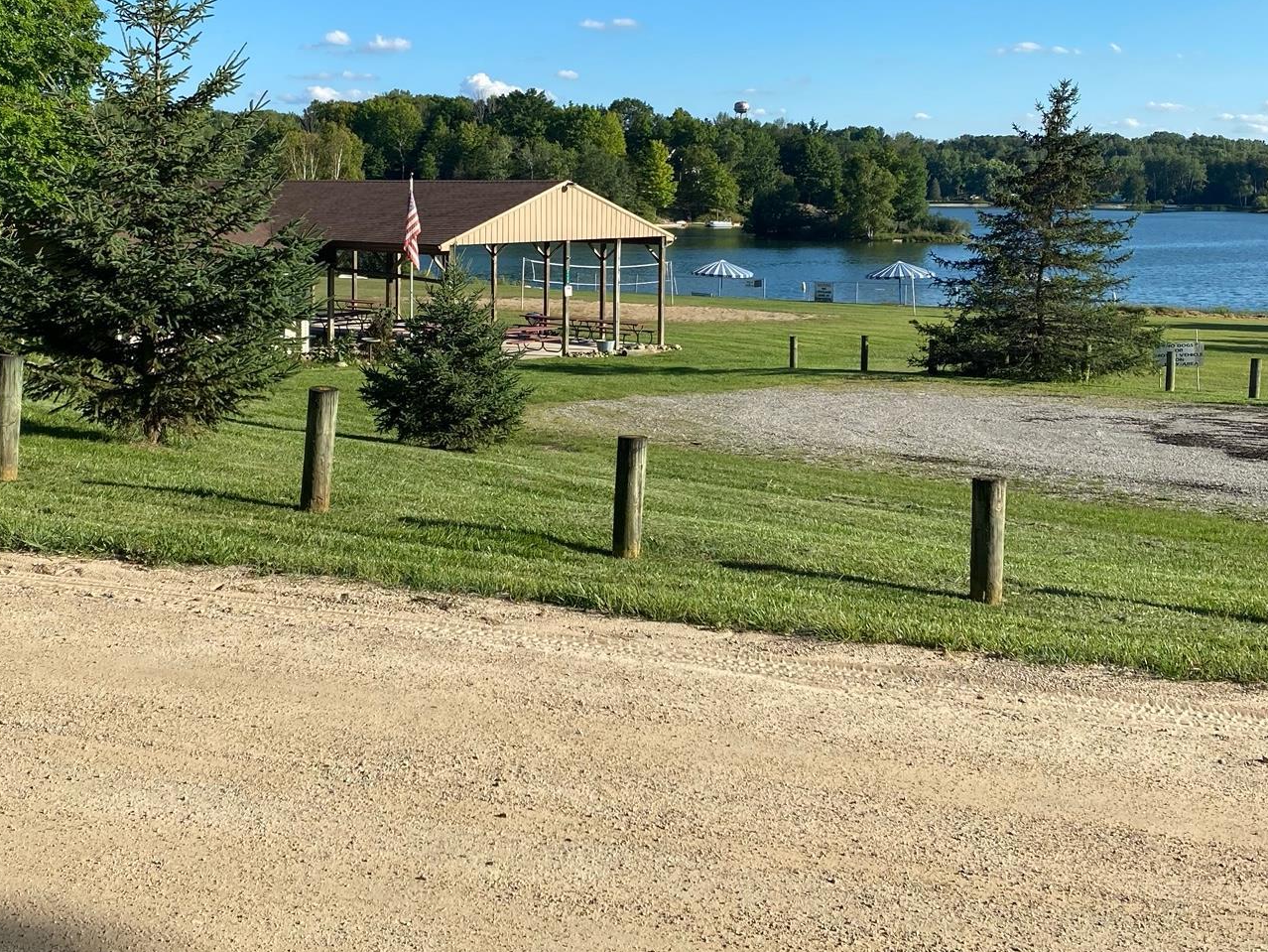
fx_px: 1502
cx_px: 526
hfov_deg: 45.6
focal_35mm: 41
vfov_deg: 34.8
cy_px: 316
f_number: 1.8
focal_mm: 4.25
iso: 32
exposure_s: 1/2315
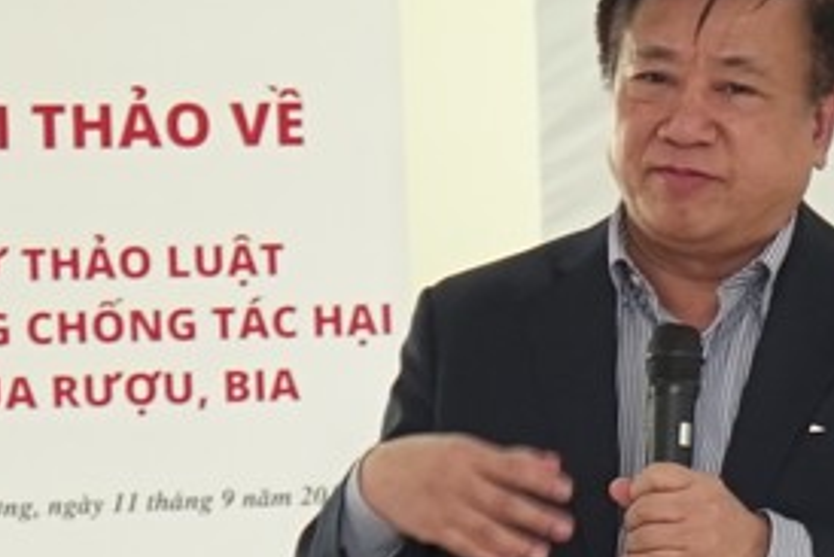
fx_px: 6930
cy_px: 309
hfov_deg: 6.4
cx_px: 2371
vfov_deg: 4.6
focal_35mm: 299
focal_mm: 41
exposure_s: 1/125
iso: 1000
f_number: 4
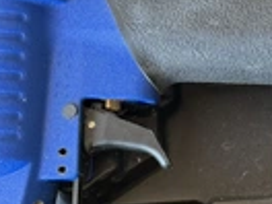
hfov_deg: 18.2
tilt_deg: -72.2
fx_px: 833
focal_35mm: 106
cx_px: 247
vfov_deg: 14.0
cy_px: 107
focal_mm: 6.76
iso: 125
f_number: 1.78
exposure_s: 1/121
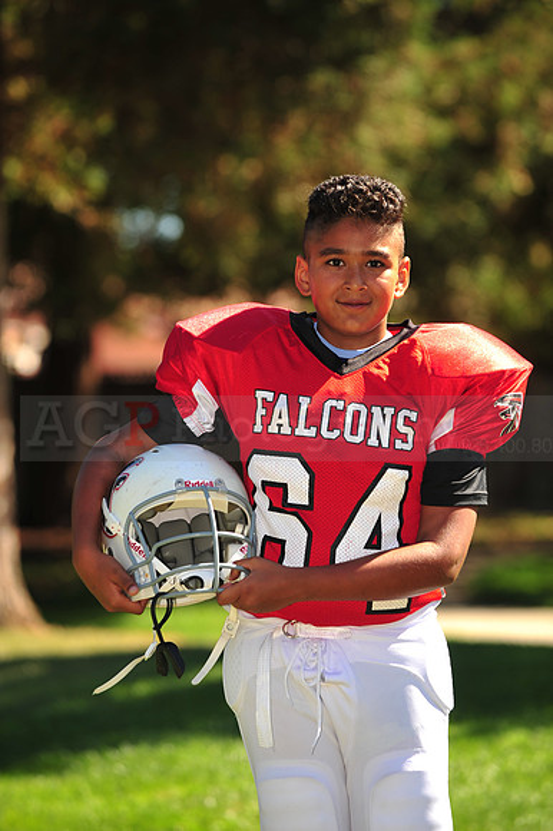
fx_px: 4613
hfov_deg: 6.9
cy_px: 416
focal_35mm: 200
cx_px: 276
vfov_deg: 10.3
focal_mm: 200
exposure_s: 1/400
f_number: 4.5
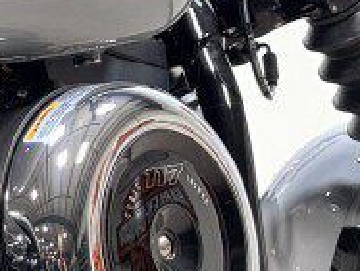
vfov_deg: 10.1
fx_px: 1542
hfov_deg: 12.8
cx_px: -134
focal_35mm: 148
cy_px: 129
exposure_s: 1/120
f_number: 1.6
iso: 50
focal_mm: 5.96
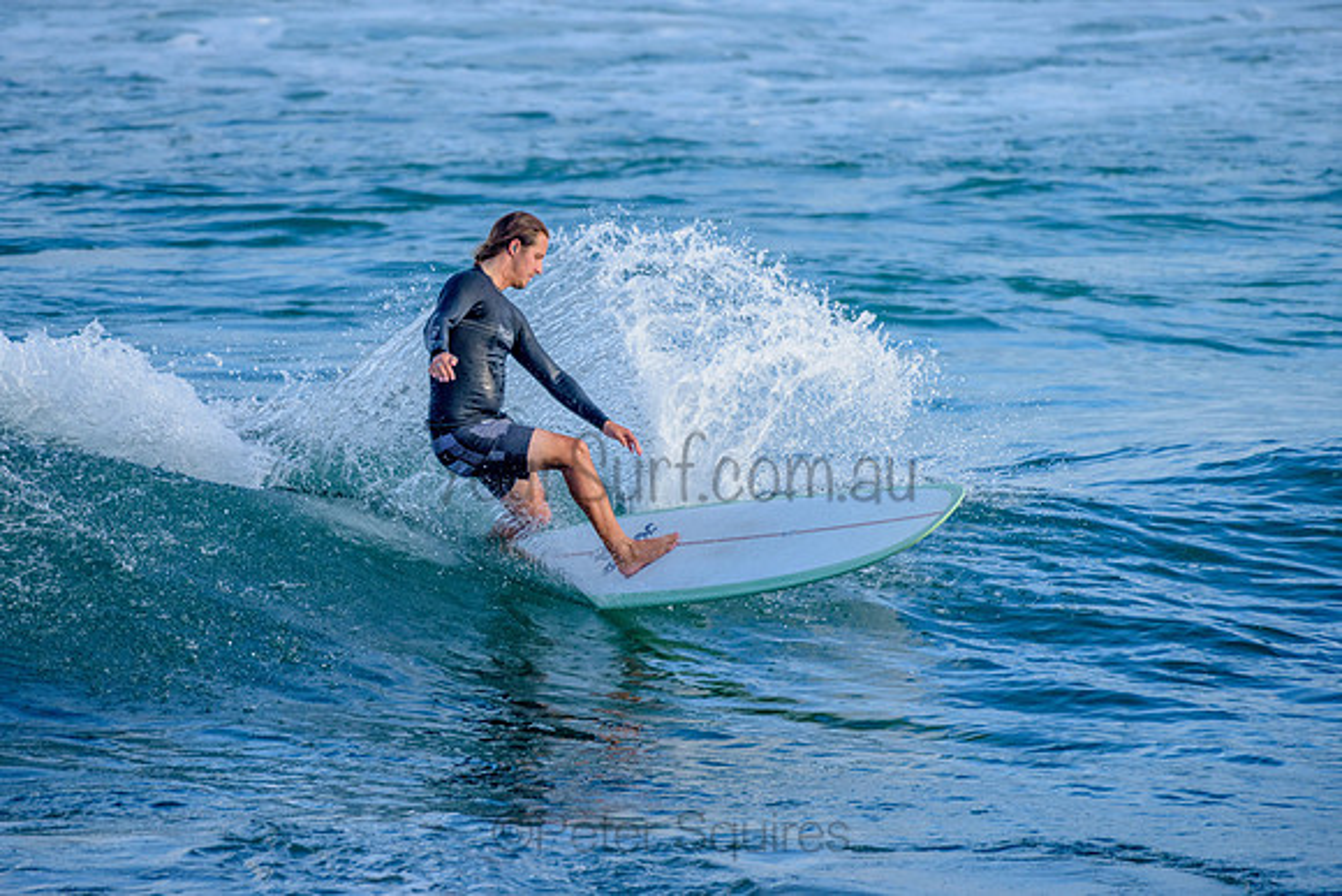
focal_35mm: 612
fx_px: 22820
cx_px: 521
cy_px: 371
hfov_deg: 3.4
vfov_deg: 2.2
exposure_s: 1/1250
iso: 500
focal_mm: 500
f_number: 5.6
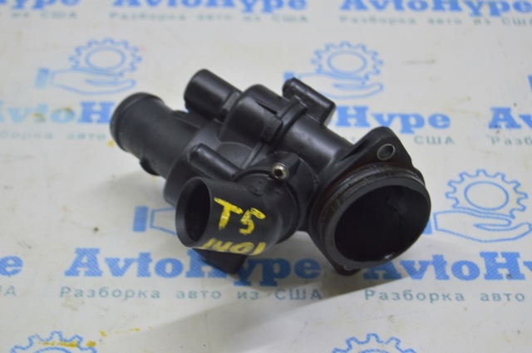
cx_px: 266
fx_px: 1218
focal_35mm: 82
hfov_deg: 24.6
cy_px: 176
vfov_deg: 16.5
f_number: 5.6
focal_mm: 55
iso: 400
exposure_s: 1/20
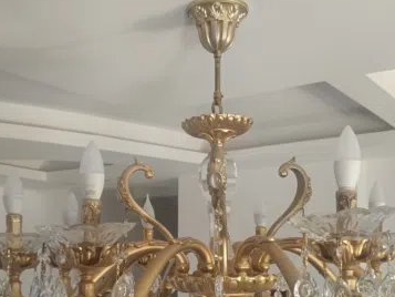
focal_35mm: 52
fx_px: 594
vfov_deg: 27.7
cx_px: 174
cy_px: 214
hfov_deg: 36.8
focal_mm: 4.84
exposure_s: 1/50
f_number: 1.8
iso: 1250
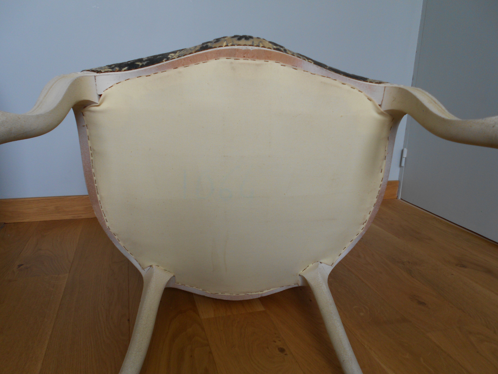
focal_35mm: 26
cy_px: 187
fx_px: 374
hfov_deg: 67.3
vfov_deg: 53.1
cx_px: 249
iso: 80
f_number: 3.2
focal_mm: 4.6
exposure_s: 1/30
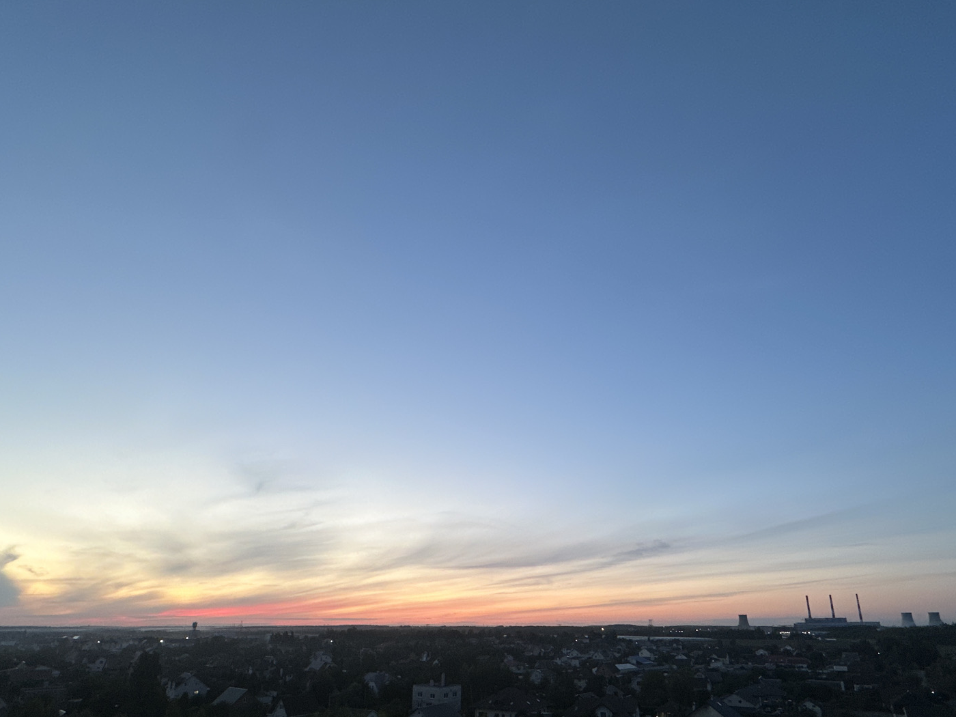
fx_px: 552
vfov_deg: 64.6
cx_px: 500
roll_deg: +0.2
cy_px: 467
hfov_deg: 81.7
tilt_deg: +16.9
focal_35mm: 20
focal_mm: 2.22
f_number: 2.2
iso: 200
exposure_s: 1/99
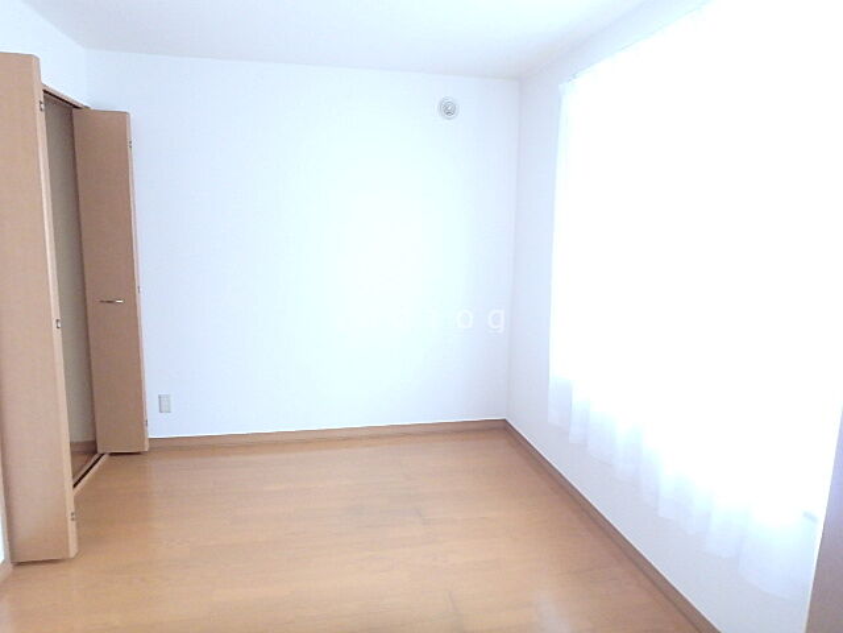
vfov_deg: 63.4
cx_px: 422
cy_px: 316
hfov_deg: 79.0
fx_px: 511
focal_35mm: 21
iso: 800
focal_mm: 3.7
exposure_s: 1/15
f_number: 3.5
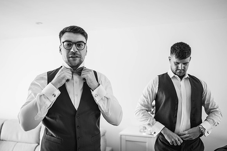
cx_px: 114
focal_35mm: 35
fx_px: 221
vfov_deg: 37.8
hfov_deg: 54.5
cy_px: 76
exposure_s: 1/200
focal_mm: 35
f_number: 2
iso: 140
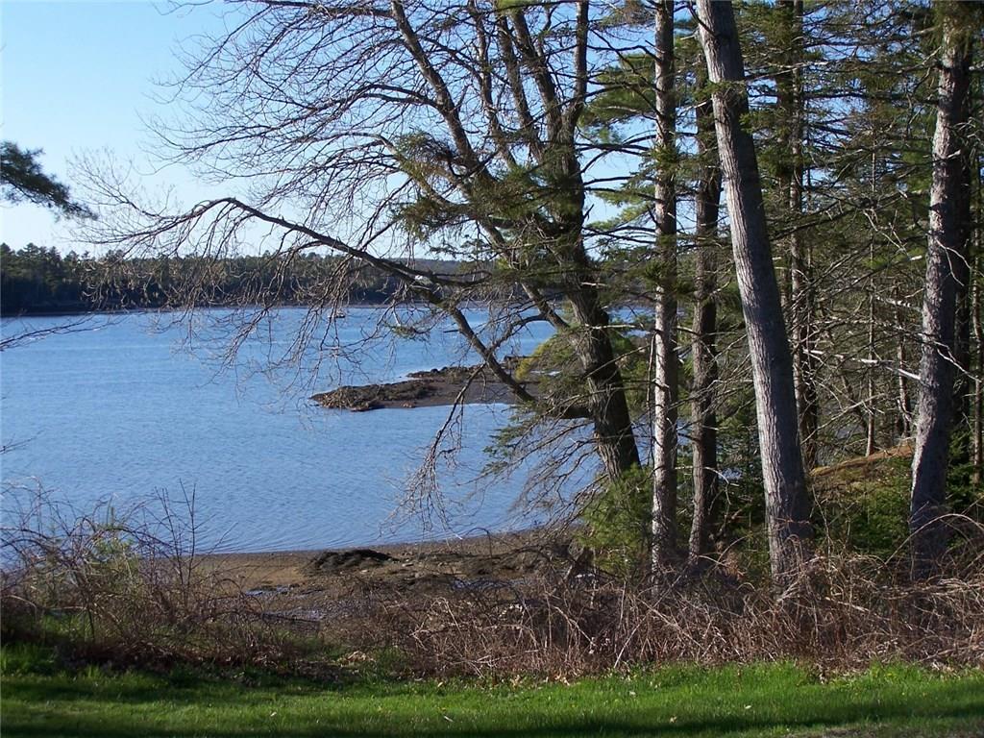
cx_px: 492
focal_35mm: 59
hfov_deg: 32.7
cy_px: 369
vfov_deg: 24.8
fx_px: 1677
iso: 80
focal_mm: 9.8
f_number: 3.1
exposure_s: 1/640
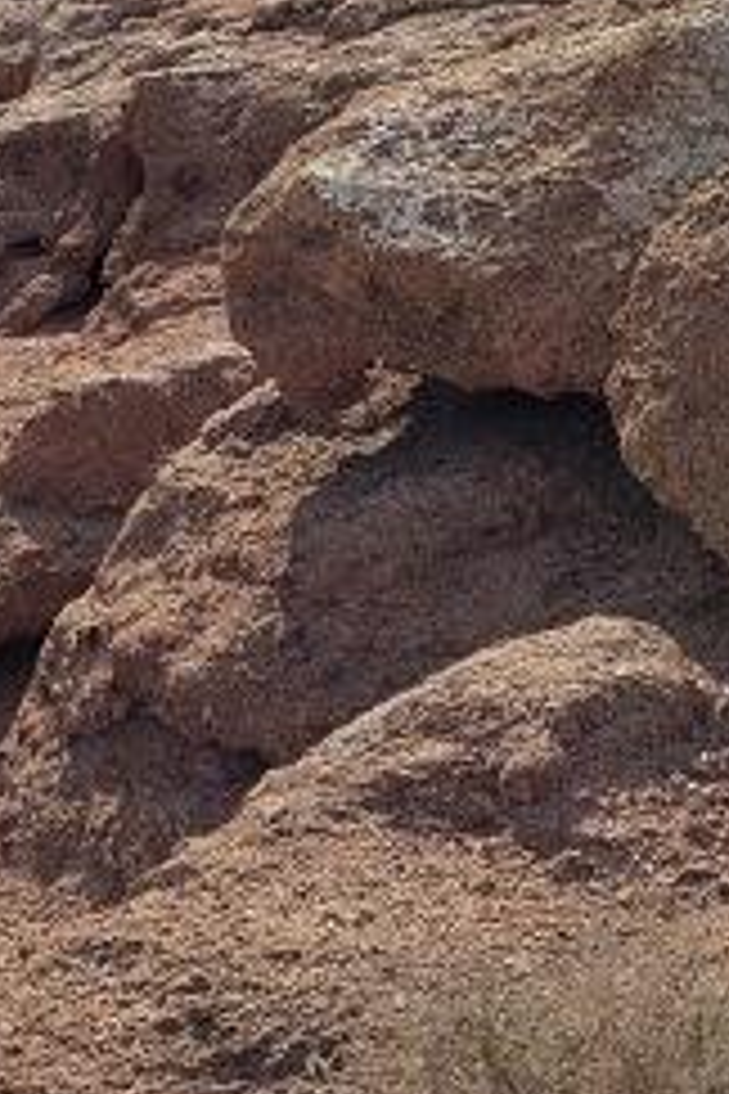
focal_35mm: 89
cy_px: -77
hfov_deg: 14.1
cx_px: -464
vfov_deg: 21.8
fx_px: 2703
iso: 40
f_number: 1.8
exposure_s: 1/3371
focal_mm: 5.4
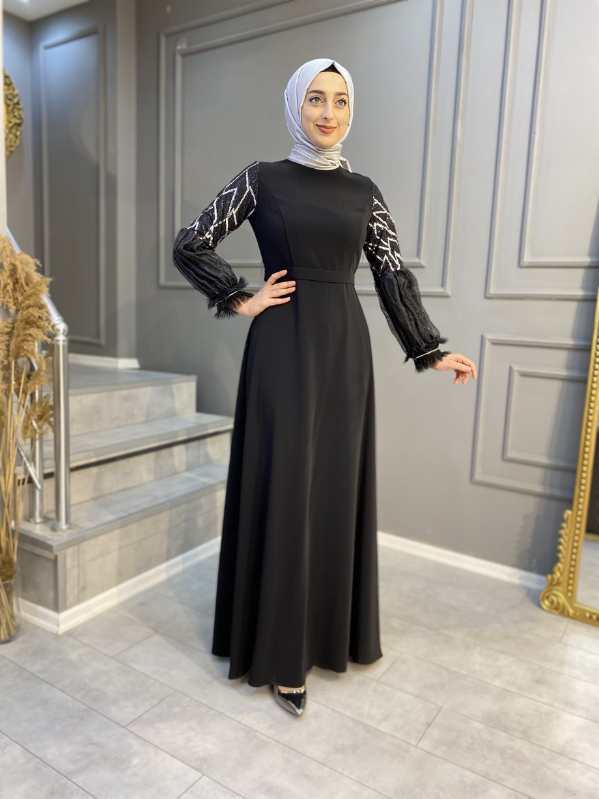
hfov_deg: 53.1
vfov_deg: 67.3
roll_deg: -1.8
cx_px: 300
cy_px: 400
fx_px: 600
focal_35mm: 26
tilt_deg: -7.6
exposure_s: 1/50
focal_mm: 4.25
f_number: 1.8
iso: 100
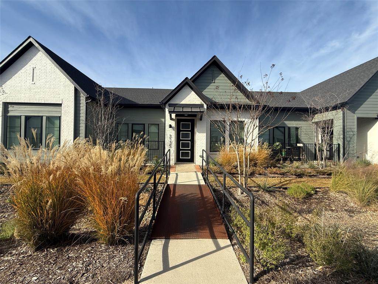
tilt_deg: +0.5
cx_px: 189
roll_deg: -0.7
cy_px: 142
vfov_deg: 85.7
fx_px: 153
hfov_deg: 102.1
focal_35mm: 14
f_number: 2.2
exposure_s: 1/1211
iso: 50
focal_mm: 2.22
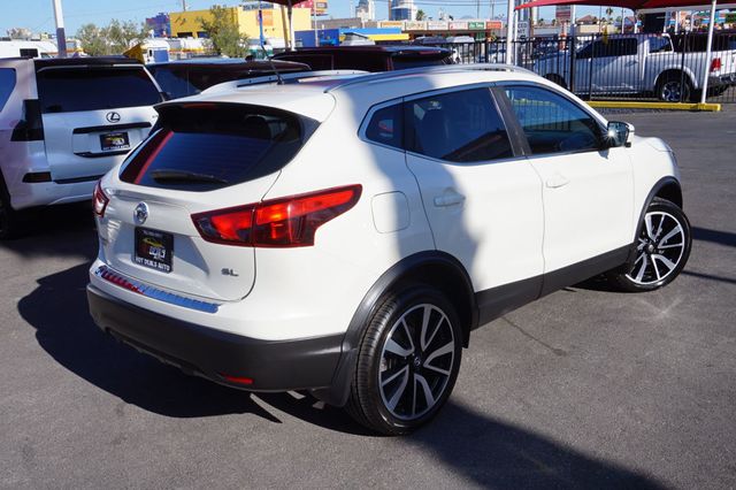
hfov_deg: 55.1
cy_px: 245
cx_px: 368
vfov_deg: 38.3
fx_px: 705
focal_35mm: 34
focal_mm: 23
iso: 100
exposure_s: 1/125
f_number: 14
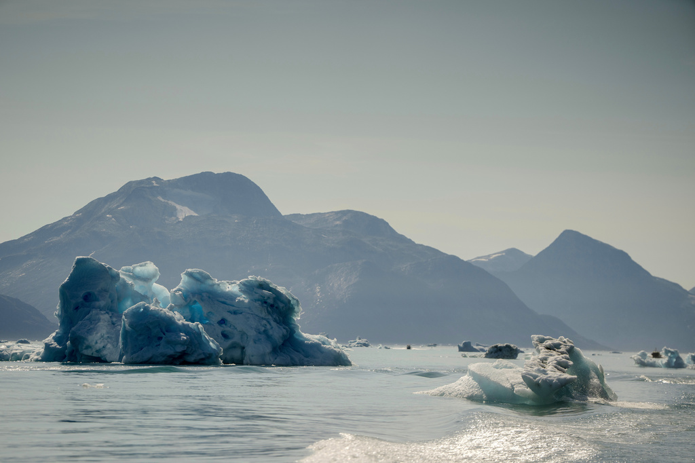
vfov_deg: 7.1
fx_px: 3744
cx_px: 348
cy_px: 232
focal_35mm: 194
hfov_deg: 10.6
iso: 100
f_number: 2.8
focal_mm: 194
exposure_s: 1/8000
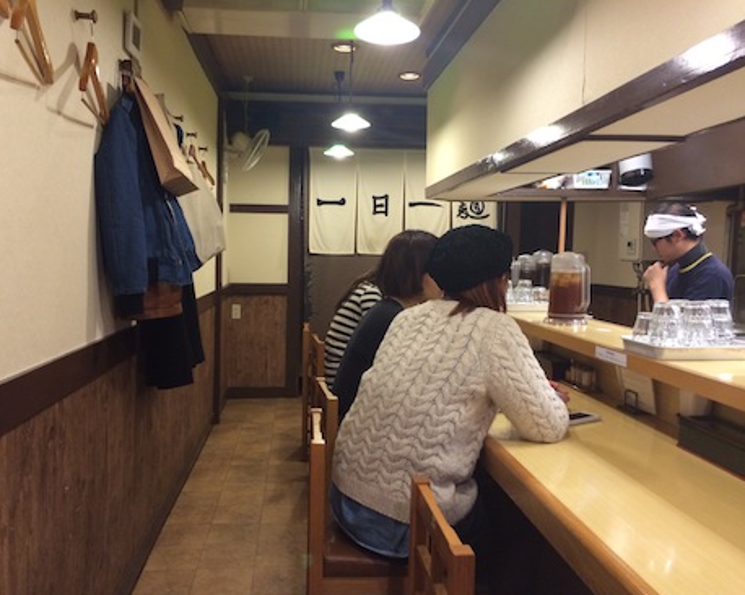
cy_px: 302
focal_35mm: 32
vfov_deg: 45.8
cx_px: 350
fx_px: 705
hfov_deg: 55.6
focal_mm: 4.12
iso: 160
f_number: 2.2
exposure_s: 1/30
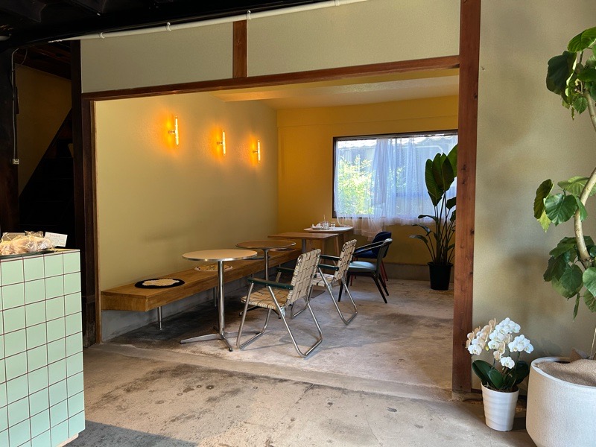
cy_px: 224
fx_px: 448
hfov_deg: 67.3
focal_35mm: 26
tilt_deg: -3.5
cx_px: 298
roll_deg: +1.0
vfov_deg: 53.1
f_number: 1.5
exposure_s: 1/120
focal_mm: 5.7
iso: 125
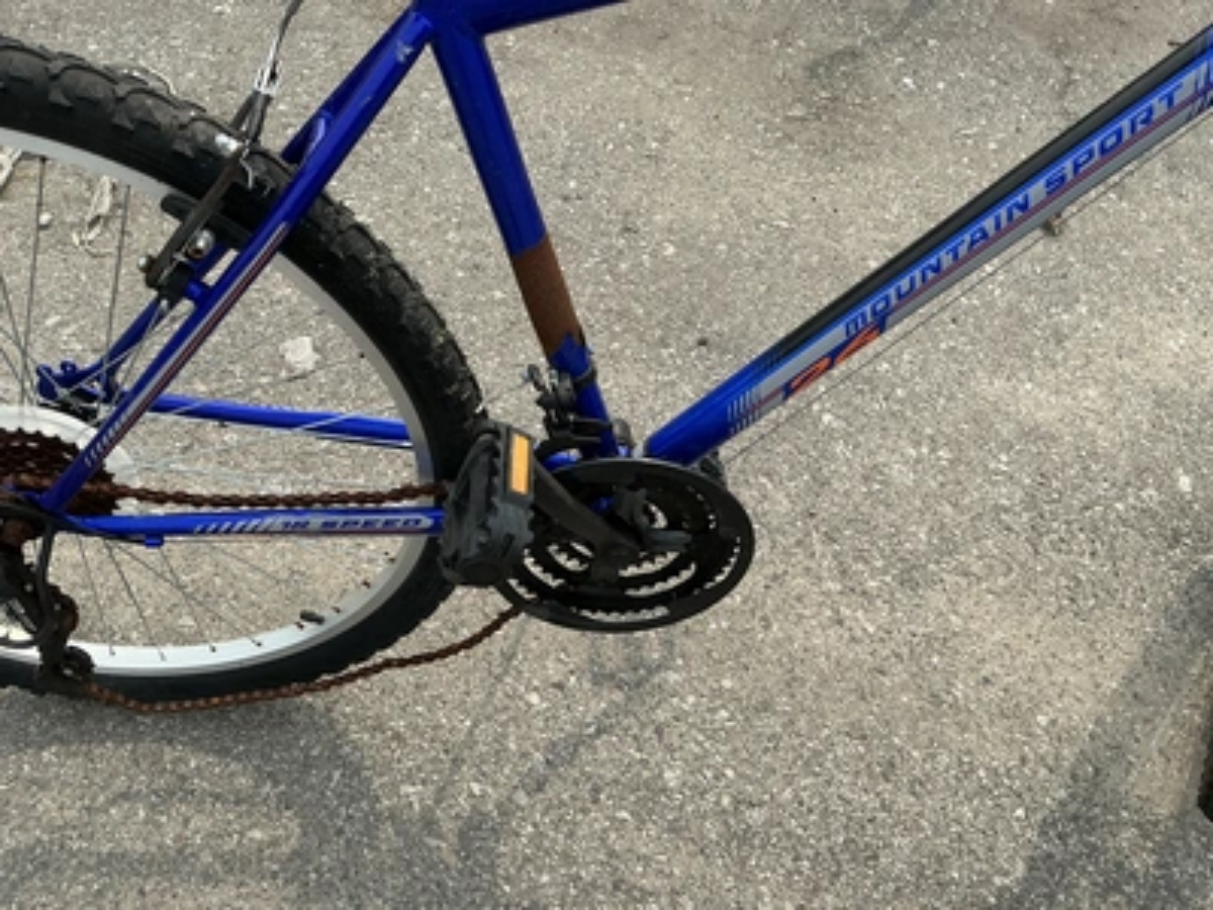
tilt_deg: -52.1
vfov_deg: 49.7
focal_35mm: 28
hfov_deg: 63.4
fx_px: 981
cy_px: 455
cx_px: 606
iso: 25
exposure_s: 1/1221
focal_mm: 3
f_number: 1.8
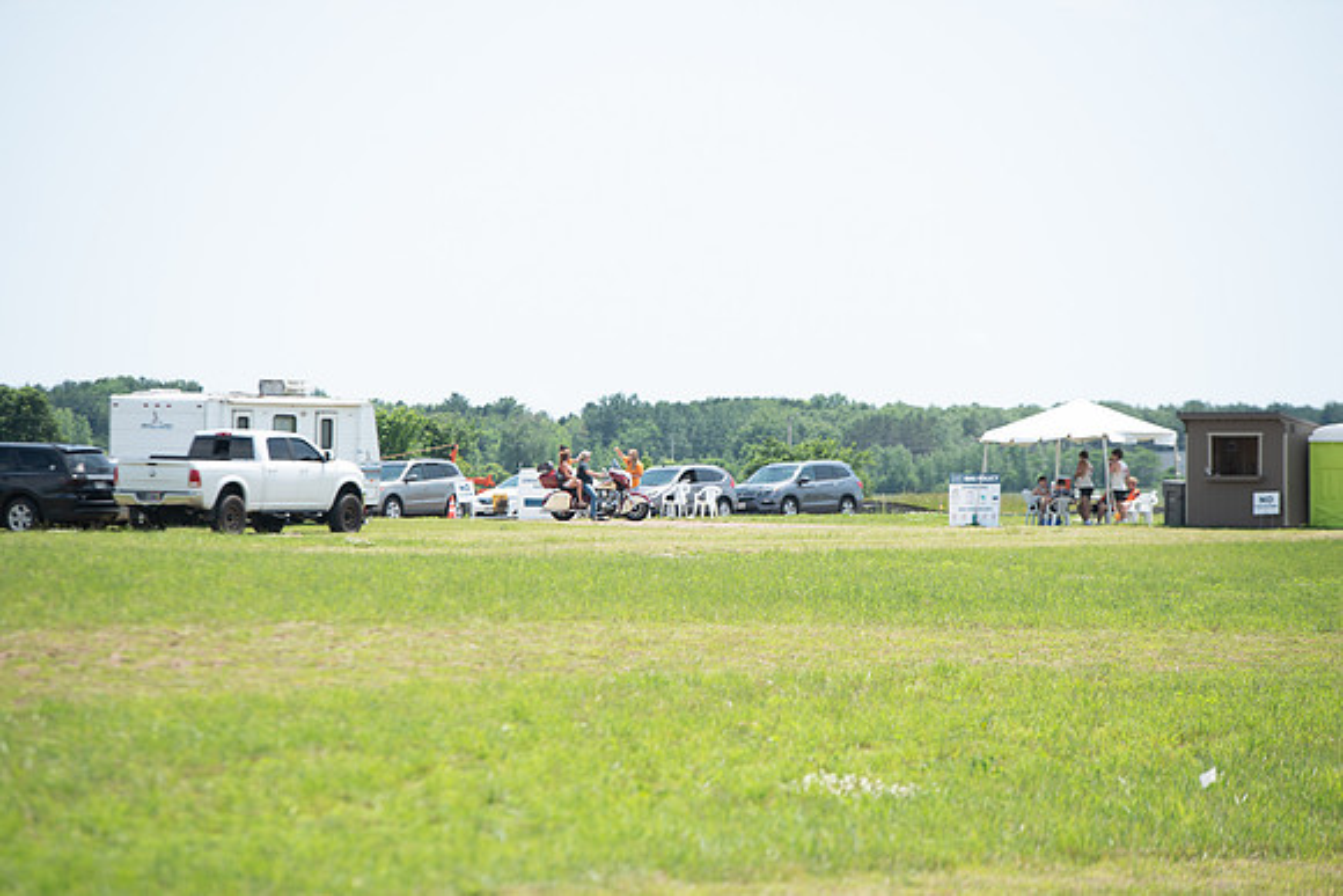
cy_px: 448
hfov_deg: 10.3
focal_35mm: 200
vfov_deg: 6.9
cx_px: 672
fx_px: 7463
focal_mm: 200
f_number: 4
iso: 100
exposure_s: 1/400
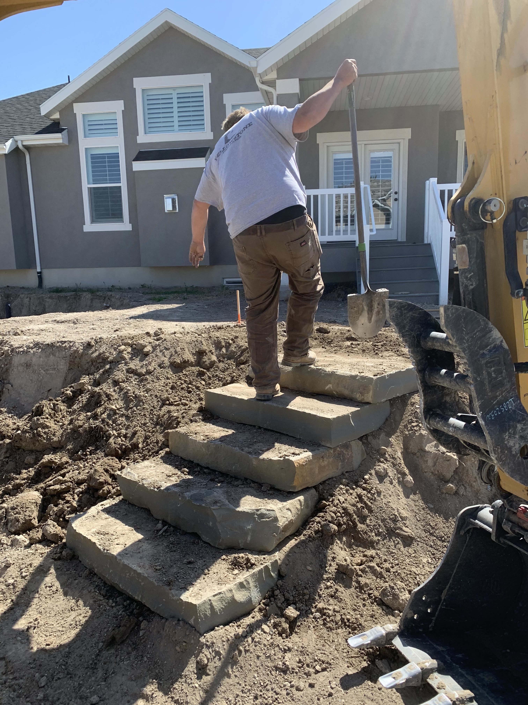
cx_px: 264
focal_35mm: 26
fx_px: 529
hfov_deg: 53.1
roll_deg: +1.7
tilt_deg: -6.9
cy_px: 352
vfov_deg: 67.3
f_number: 1.8
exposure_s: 1/1124
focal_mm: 4.25
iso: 25
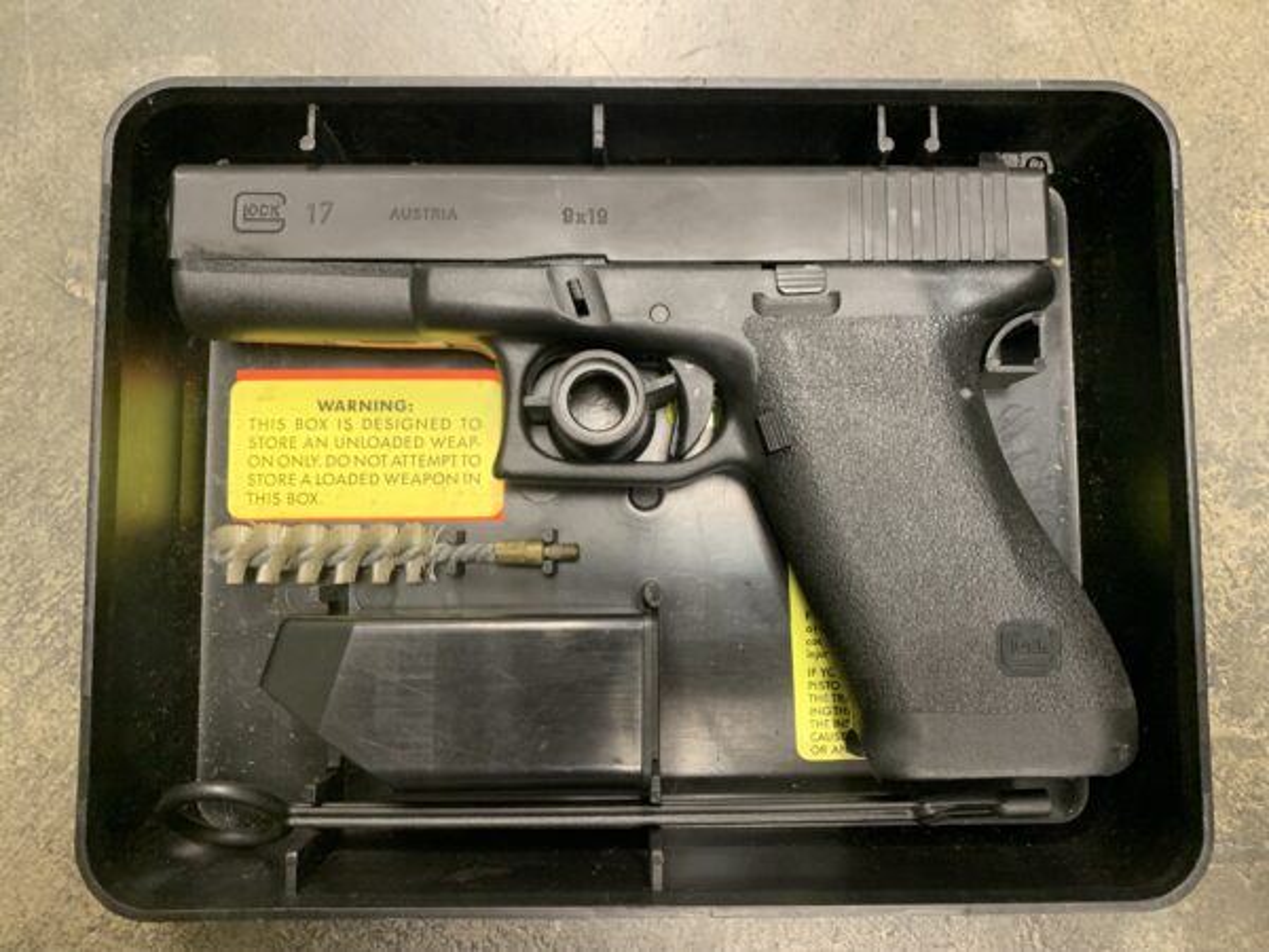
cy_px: 476
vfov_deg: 53.1
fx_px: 953
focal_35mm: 26
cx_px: 634
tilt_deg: -86.8
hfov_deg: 67.3
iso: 320
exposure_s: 1/60
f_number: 1.8
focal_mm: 4.25
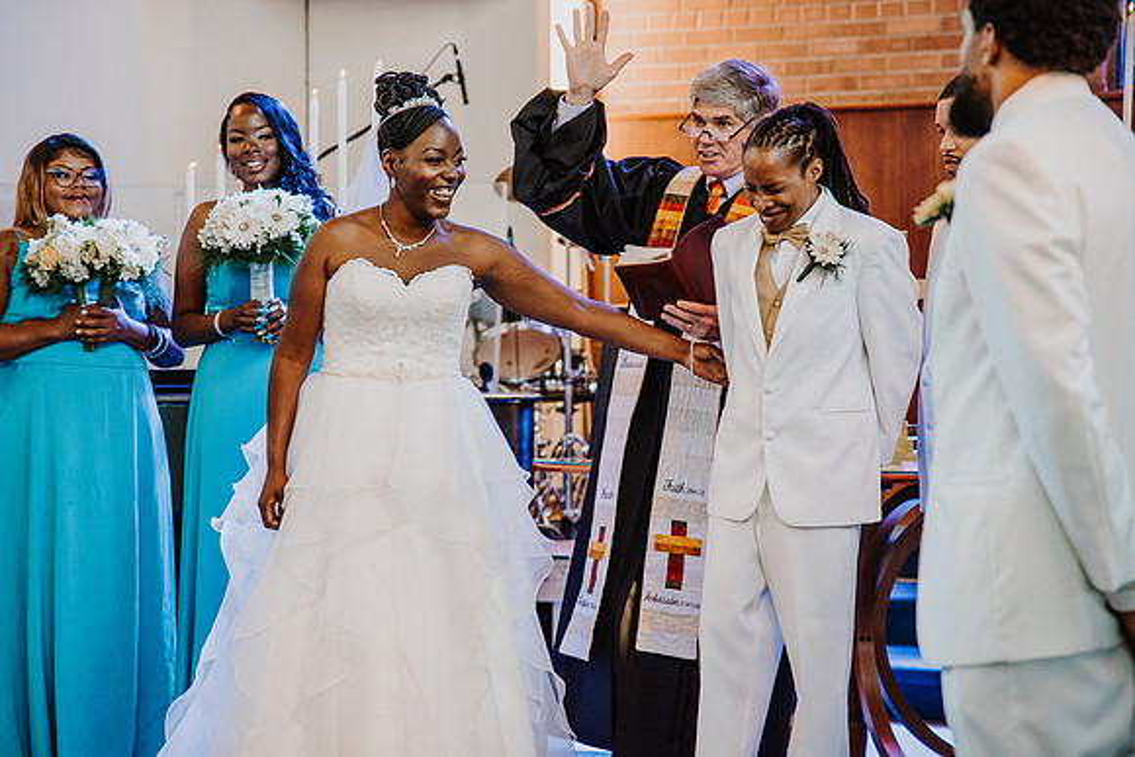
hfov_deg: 15.4
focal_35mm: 133
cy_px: 357
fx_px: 4201
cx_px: 535
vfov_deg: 10.3
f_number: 4
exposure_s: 1/125
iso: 1000
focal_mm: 120
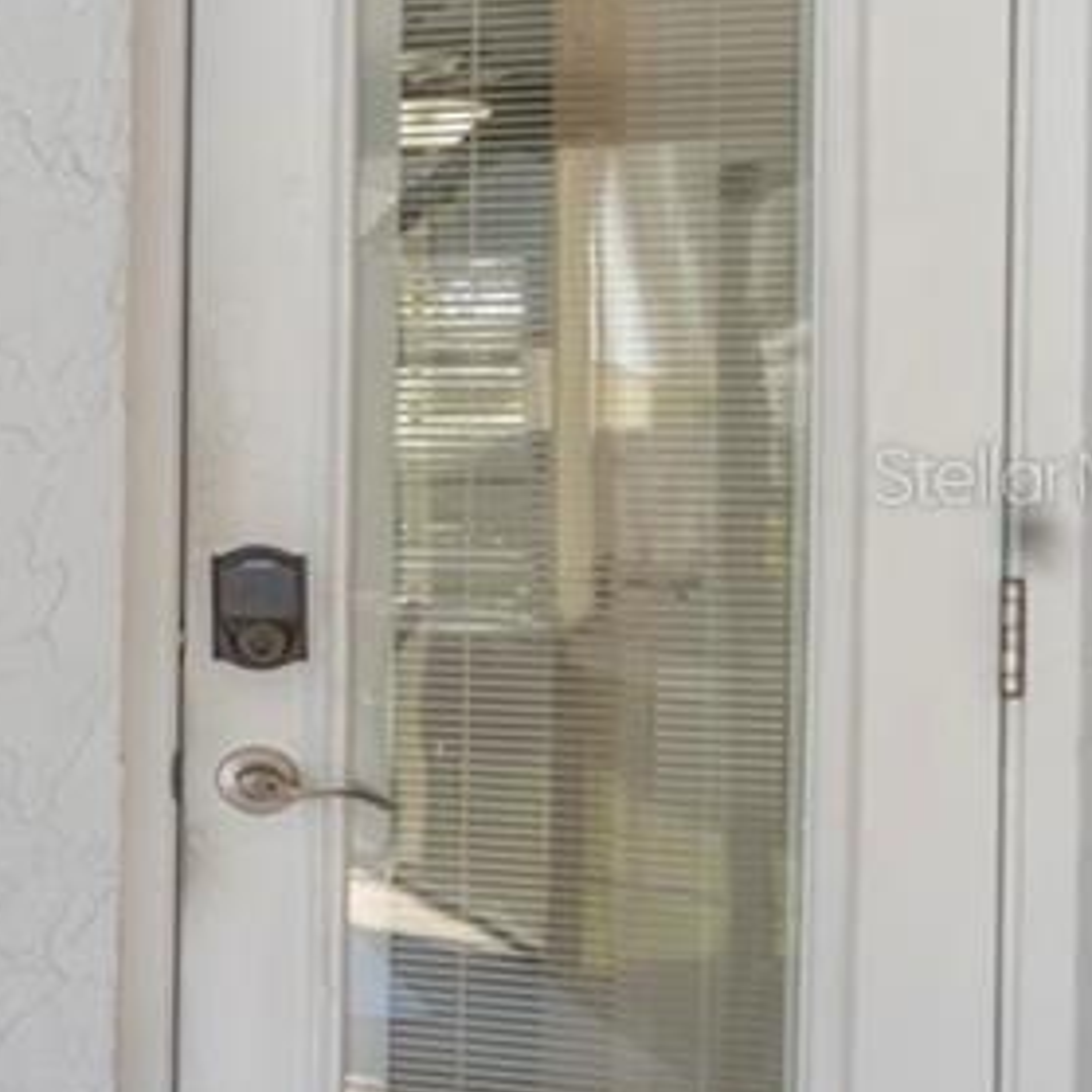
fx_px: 2784
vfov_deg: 22.2
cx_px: -1910
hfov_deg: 12.7
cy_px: 474
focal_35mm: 78
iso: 160
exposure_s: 1/30
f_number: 8
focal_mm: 16
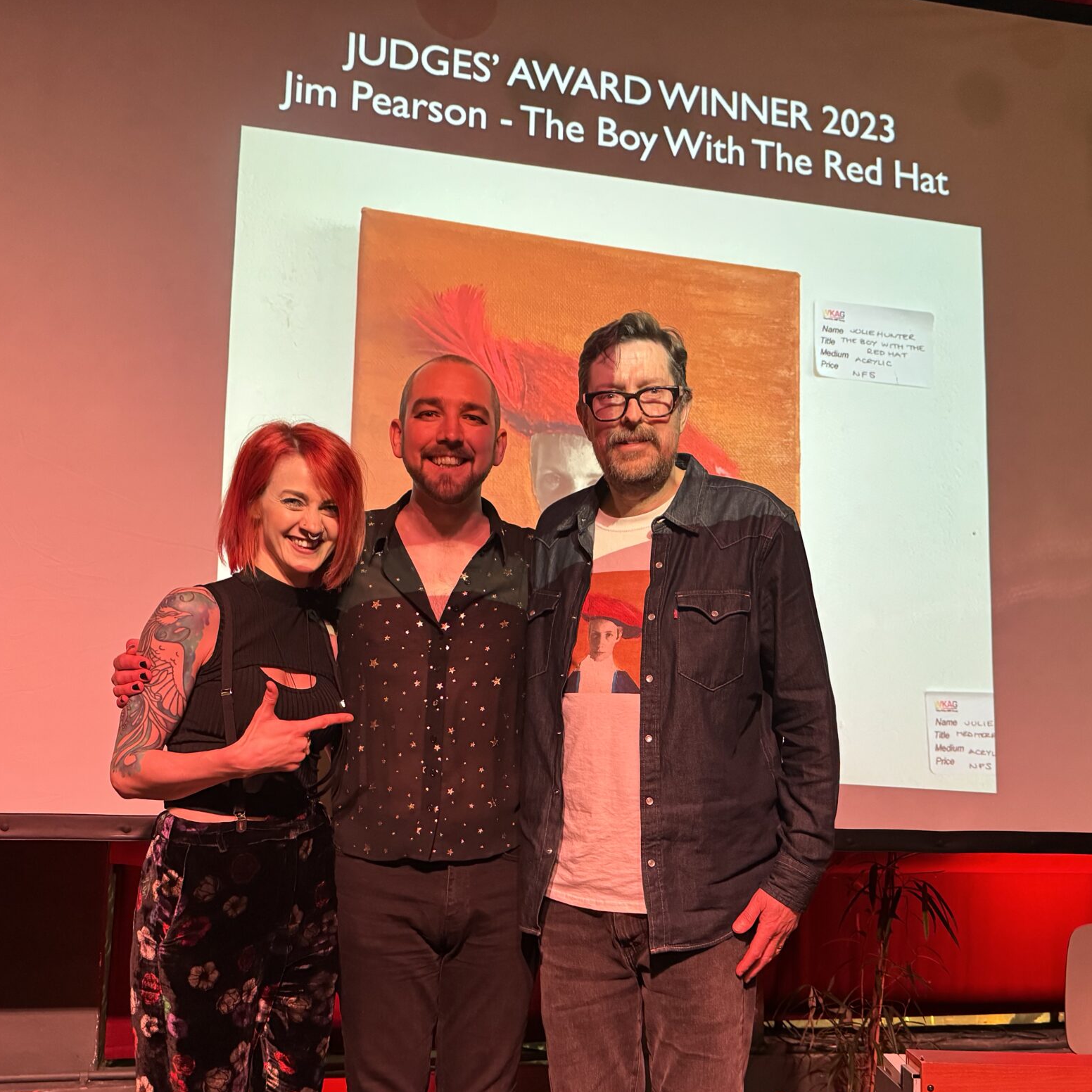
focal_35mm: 35
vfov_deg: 46.9
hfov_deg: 47.2
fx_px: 1249
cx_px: 578
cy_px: 673
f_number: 1.78
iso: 500
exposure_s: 1/60
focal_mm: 6.86
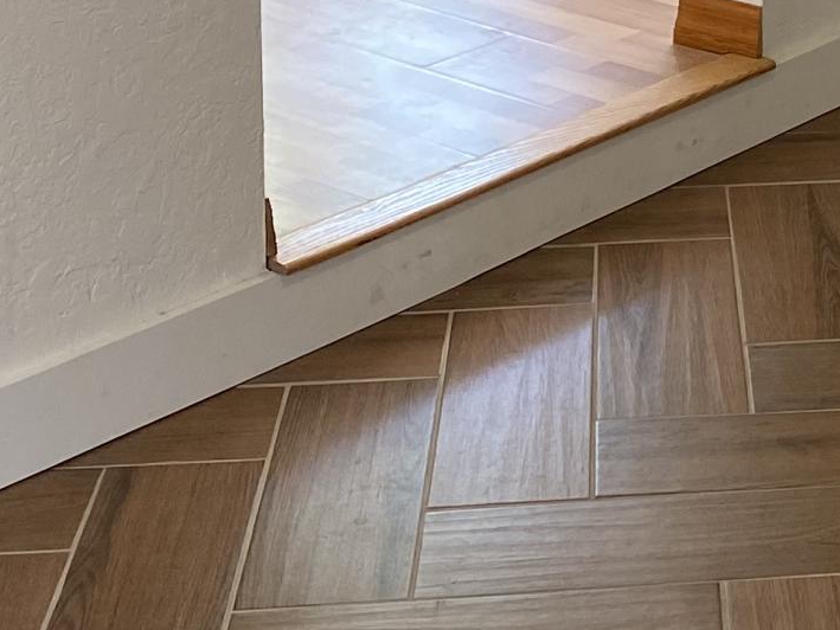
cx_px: 903
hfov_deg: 17.3
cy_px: -528
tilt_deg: -7.0
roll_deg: -0.7
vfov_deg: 12.3
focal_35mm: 110
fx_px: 2670
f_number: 1.8
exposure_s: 1/60
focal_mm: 4.25
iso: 64
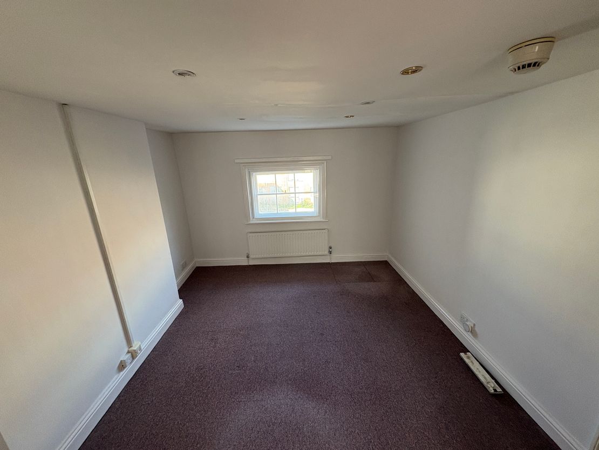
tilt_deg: -14.2
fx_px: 242
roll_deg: +2.2
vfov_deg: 85.7
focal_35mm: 14
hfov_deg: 102.1
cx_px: 300
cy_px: 225
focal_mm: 2.22
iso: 200
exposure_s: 1/66
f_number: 2.2
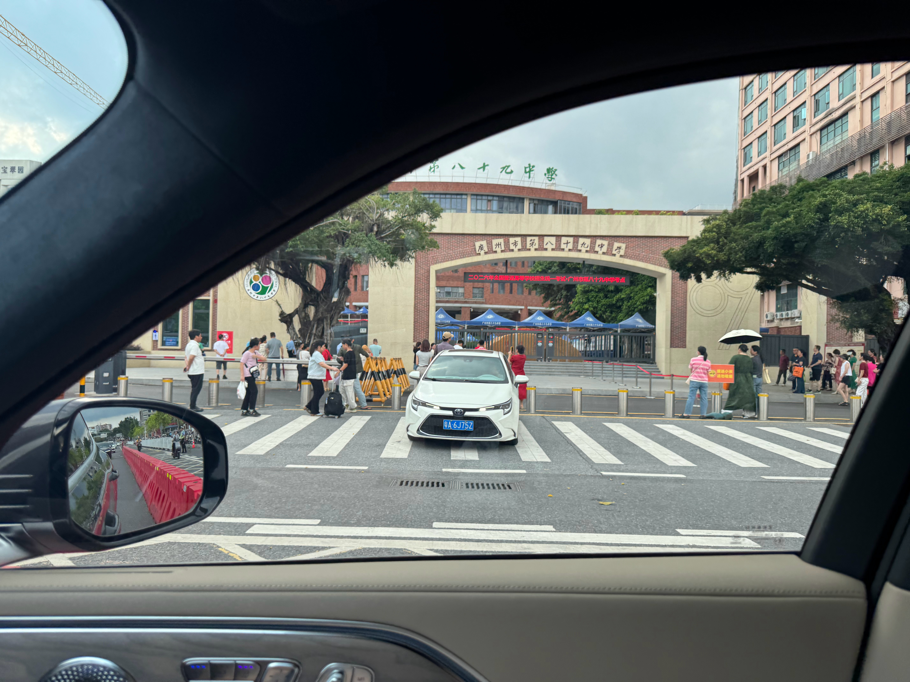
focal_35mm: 24
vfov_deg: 56.8
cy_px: 341
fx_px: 631
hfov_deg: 71.6
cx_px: 455
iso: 80
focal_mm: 6.76
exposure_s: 1/397
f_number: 1.78
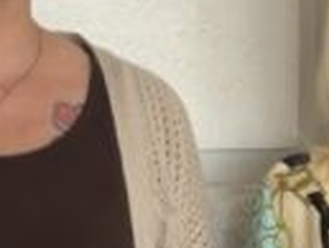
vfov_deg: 5.3
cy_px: 174
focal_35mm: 281
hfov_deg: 7.0
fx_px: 2673
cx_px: 375
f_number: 1.6
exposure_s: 1/60
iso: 64
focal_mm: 5.96
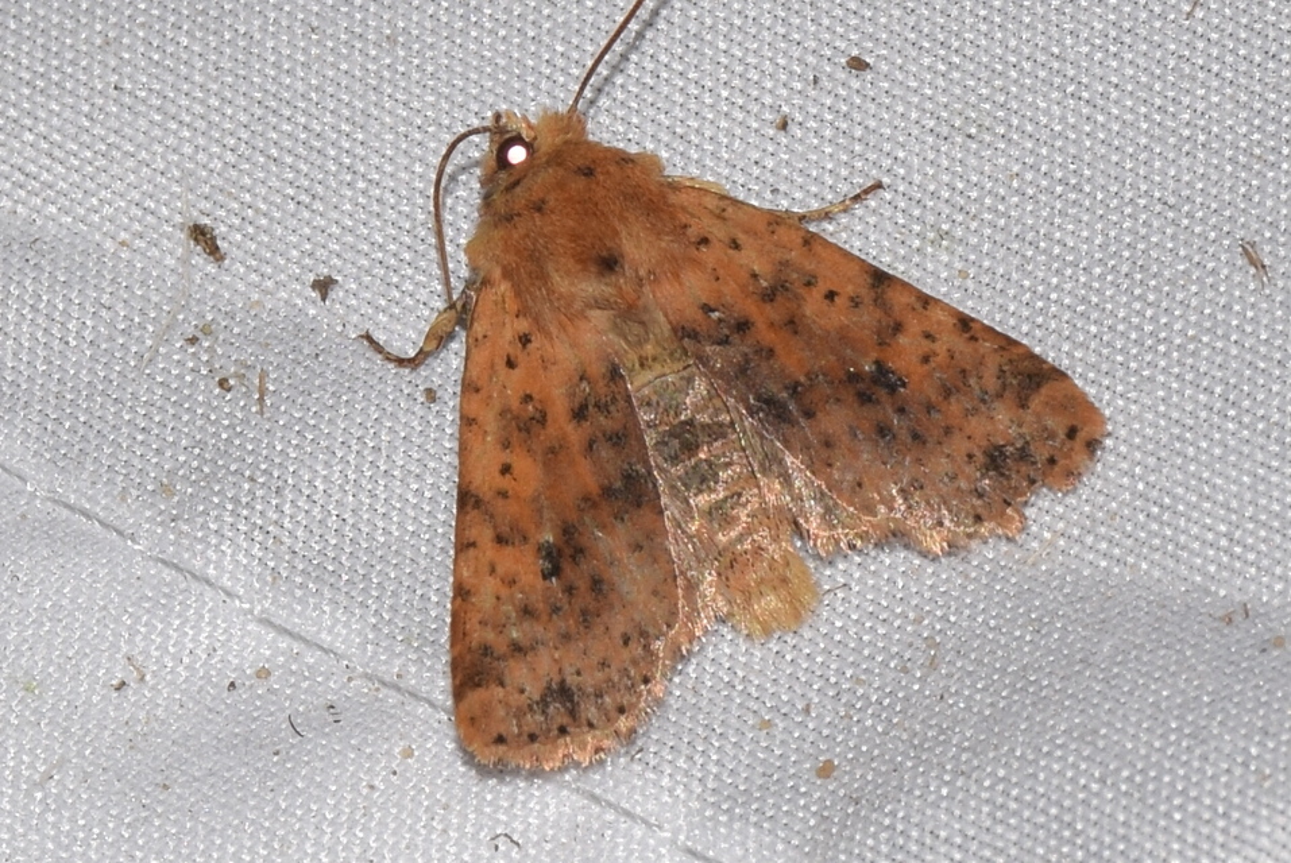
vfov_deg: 6.6
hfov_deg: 9.8
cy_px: 432
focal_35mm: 210
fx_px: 7538
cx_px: 646
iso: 100
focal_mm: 140
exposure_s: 1/160
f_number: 13
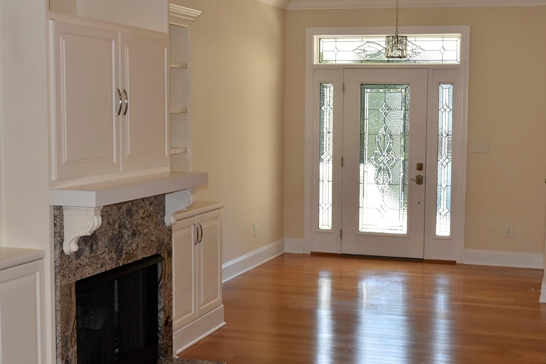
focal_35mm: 53
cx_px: 334
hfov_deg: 37.3
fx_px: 804
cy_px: 183
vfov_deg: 25.5
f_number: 5
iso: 640
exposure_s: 1/200
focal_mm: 24
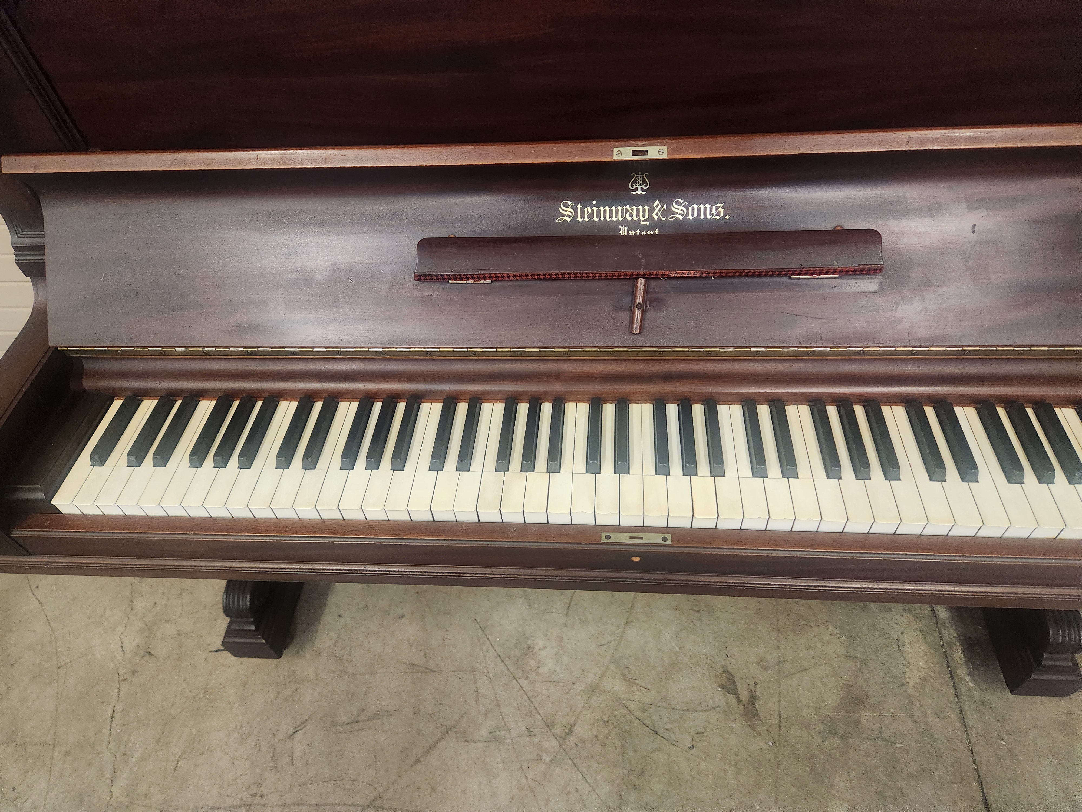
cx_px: 541
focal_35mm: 23
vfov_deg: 58.9
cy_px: 406
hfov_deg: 73.9
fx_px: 719
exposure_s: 1/120
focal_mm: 5.4
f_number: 1.8
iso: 640
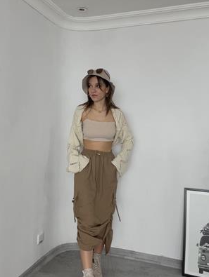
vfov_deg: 58.3
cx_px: 94
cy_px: 129
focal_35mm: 31
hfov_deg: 45.5
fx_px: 249
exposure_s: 1/50
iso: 50
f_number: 2.2
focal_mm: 2.71
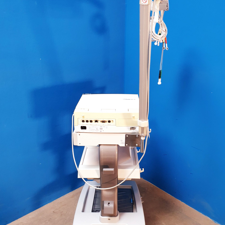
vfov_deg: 52.4
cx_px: 113
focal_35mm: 31
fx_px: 228
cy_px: 124
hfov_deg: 52.5
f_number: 2.4
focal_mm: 4.3
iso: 250
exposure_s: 1/50
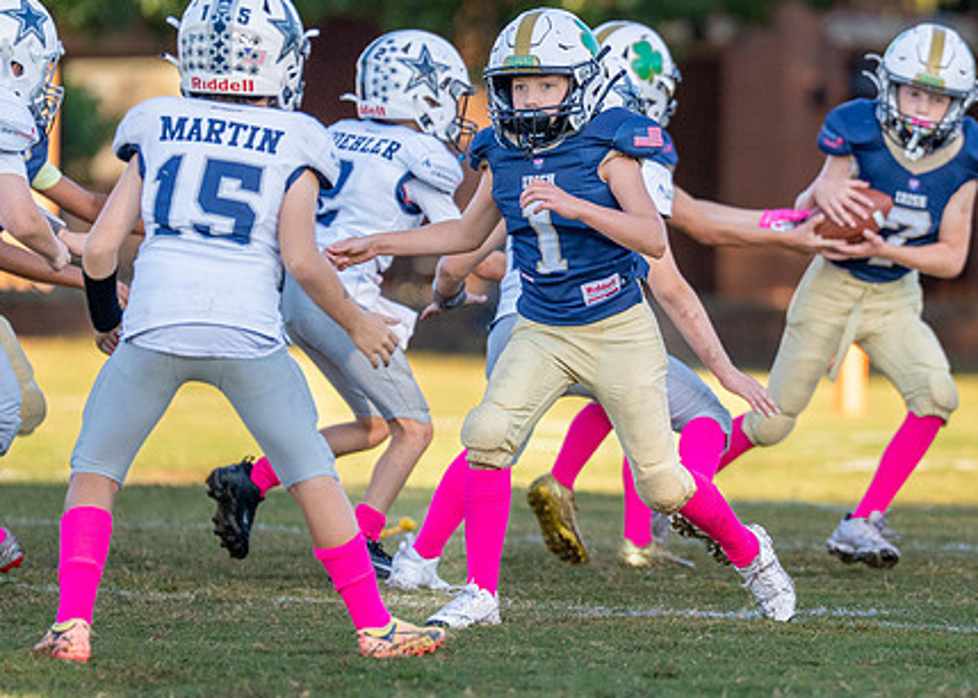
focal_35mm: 451
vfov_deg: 3.2
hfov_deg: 4.5
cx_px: 778
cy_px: 242
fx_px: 12521
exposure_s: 1/2500
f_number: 2.8
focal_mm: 200
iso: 400
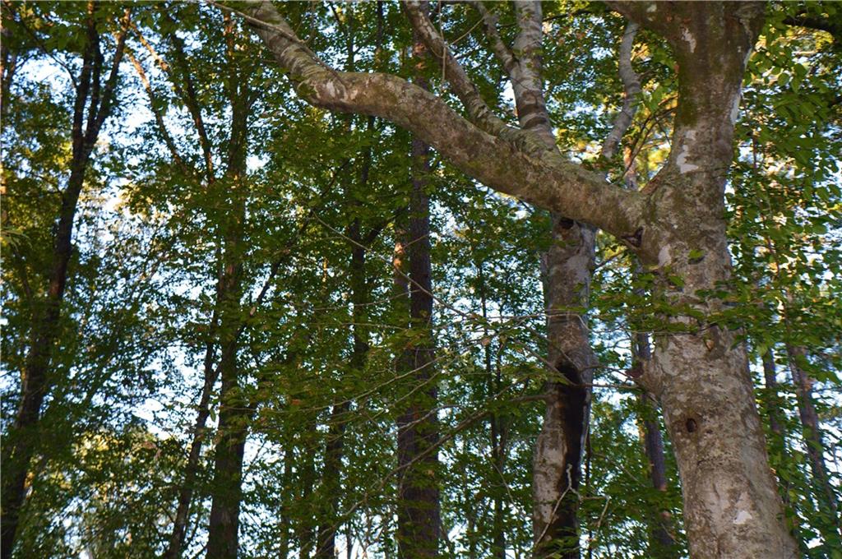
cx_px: 421
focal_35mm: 40
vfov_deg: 32.9
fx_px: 946
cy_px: 280
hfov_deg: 48.0
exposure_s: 1/50
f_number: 5
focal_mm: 27
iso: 180
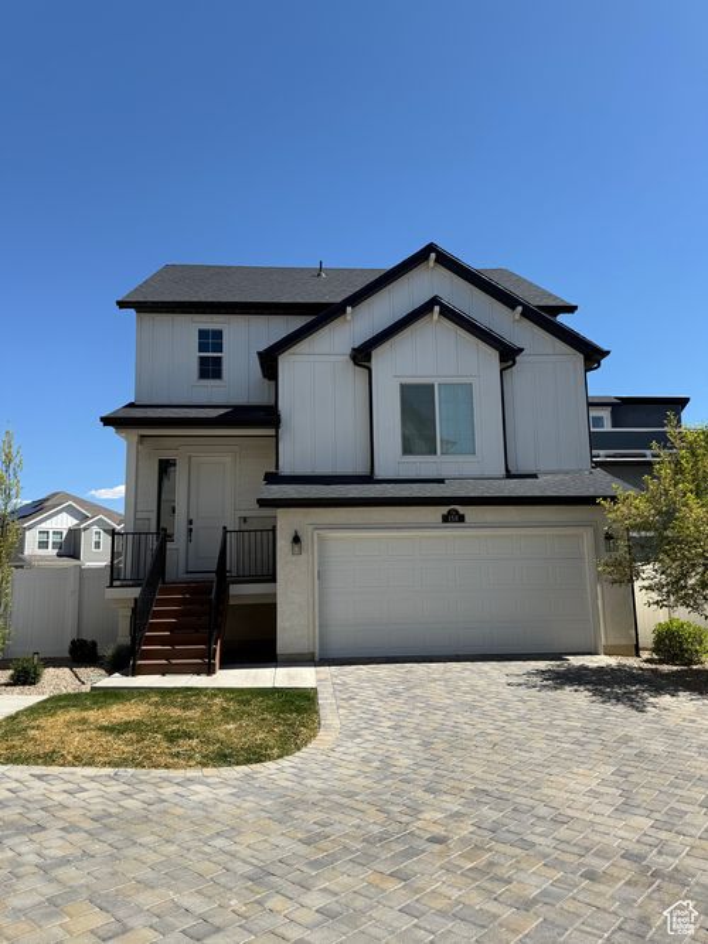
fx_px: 655
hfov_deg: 56.8
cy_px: 472
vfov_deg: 71.6
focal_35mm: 24
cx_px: 354
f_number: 1.78
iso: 80
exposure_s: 1/4975
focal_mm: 6.76
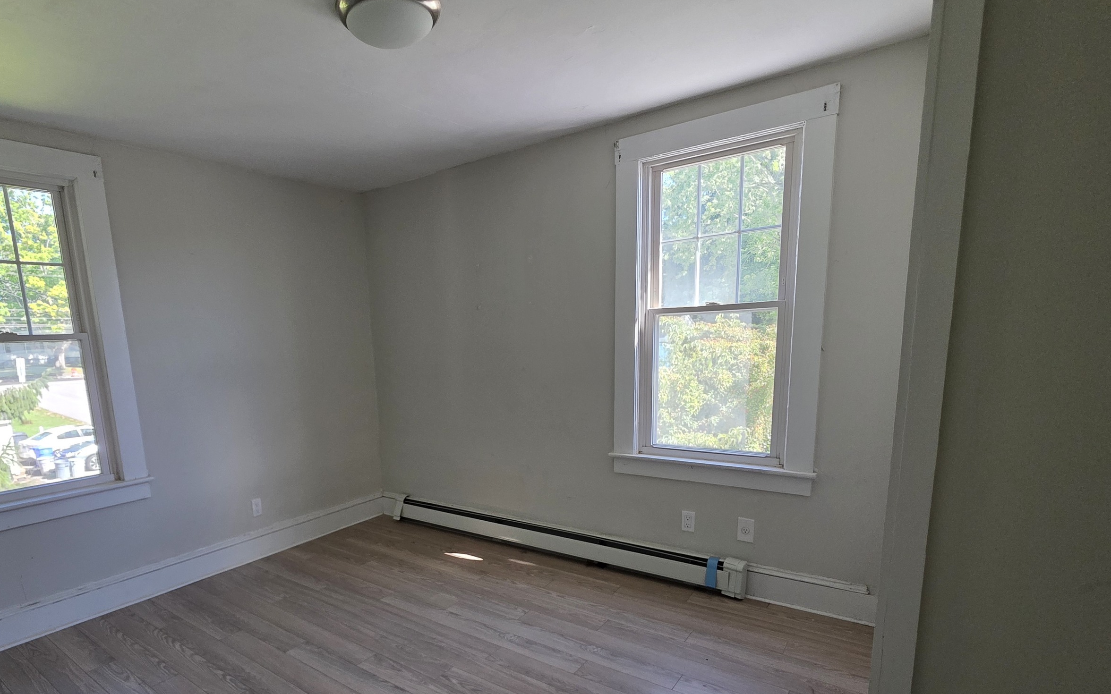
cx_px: 472
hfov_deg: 90.4
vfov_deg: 63.8
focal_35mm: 18
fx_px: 545
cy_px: 446
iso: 250
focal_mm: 2.2
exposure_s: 1/359
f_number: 1.9
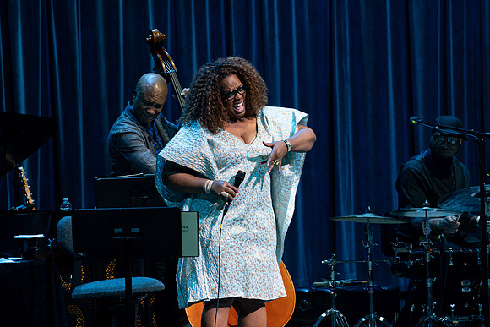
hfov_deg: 7.4
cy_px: 195
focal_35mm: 278
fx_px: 3788
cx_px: 217
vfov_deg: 4.9
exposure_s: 1/250
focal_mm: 194
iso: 2500
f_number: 6.3
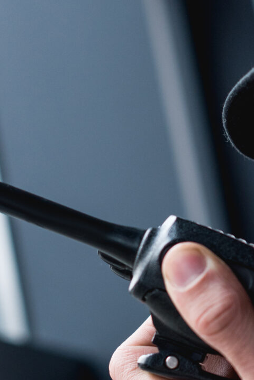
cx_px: 422
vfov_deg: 11.5
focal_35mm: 178
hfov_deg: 7.5
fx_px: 1882
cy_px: 254
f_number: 3.2
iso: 320
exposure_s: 1/200
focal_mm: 50
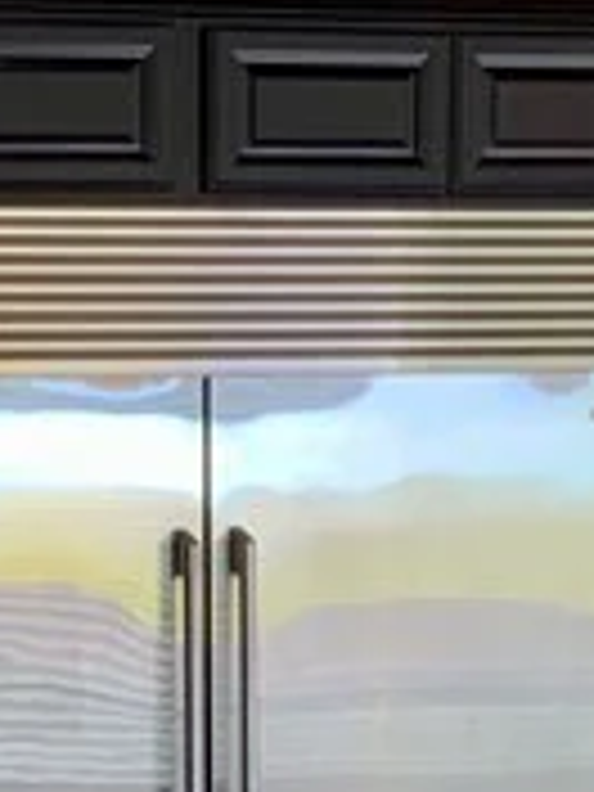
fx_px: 3867
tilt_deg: -11.6
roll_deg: +1.4
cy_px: 1364
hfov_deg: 8.7
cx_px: -94
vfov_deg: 11.0
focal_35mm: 169
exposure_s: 1/120
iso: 64
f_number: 1.8
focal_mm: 3
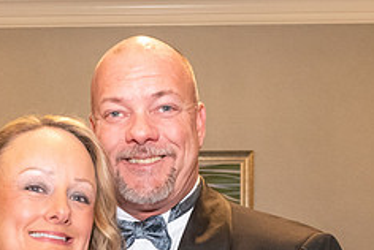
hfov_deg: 28.6
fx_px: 728
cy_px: 292
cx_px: 120
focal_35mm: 70
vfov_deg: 18.6
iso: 3600
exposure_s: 1/60
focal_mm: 19
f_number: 3.5
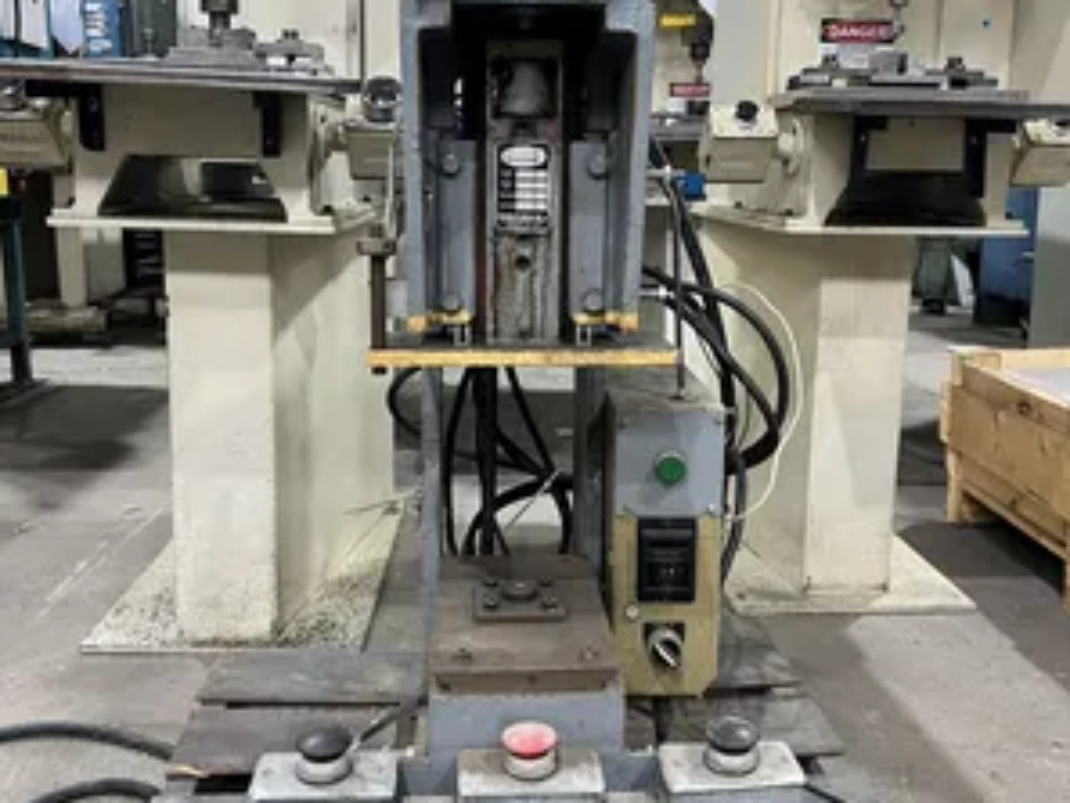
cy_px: 374
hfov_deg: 52.6
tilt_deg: -12.1
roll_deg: -1.9
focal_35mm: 35
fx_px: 1082
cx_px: 537
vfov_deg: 40.7
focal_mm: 5.7
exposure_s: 1/60
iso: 125
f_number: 1.5
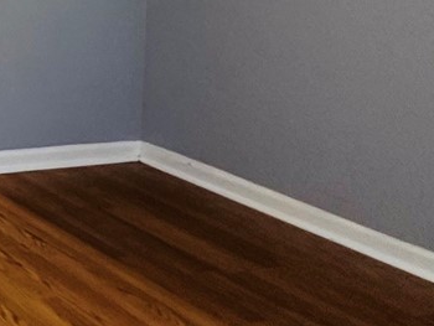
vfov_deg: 20.9
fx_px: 803
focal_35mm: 64
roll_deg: -2.2
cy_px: -99
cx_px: -330
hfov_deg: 21.2
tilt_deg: -1.8
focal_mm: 2.22
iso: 200
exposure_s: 1/60
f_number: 2.2
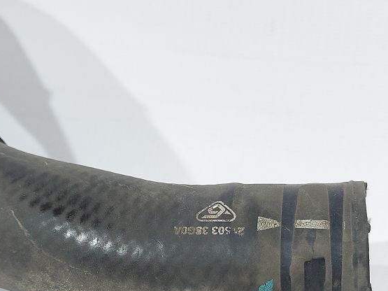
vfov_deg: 24.1
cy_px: 224
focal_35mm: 60
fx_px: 672
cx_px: 153
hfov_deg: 32.1
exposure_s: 1/50
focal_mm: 5.23
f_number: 1.8
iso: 64
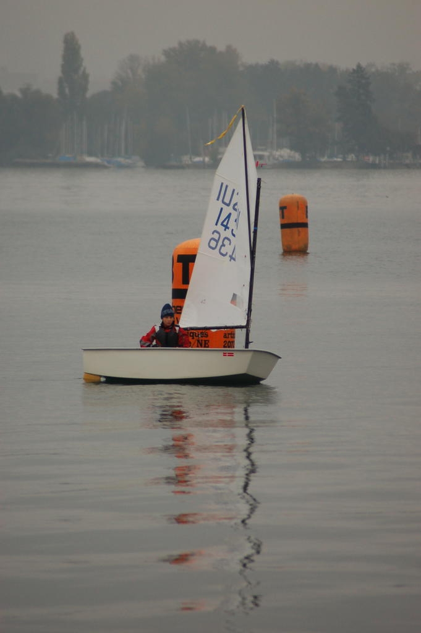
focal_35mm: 315
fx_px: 5535
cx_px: 210
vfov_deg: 6.5
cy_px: 316
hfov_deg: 4.4
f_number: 5
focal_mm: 210
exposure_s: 1/800
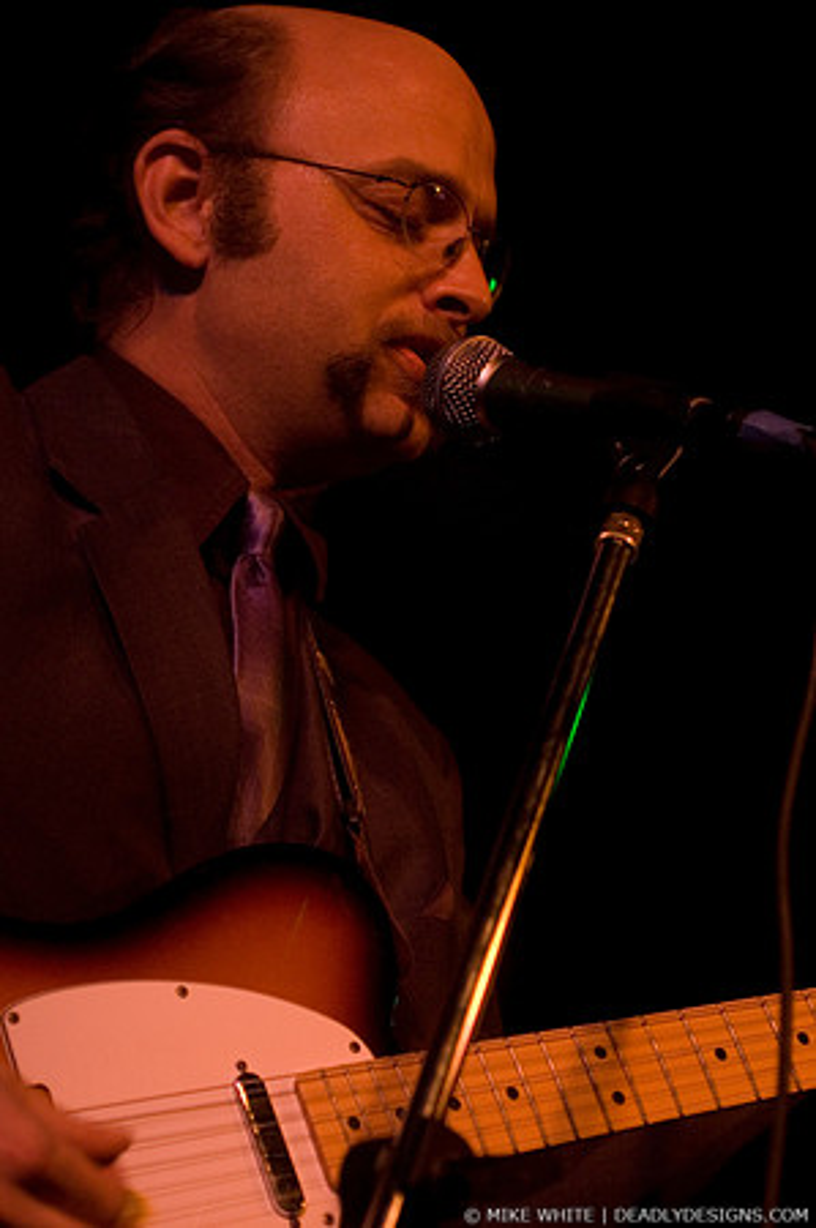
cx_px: 408
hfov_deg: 14.7
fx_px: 3169
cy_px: 614
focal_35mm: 93
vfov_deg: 21.9
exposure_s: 1/50
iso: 800
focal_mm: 62
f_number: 3.2
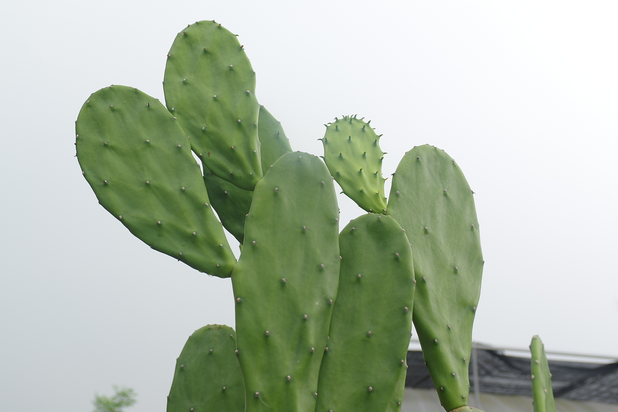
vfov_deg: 27.5
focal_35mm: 49
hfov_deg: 40.3
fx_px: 841
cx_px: 309
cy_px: 206
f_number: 5.6
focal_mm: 33
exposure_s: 1/30
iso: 100
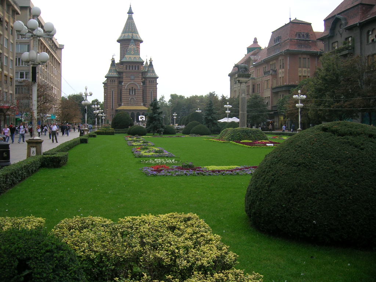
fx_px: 369
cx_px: 188
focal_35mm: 34
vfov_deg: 41.8
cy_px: 141
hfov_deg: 54.0
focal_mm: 5.7
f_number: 2.9
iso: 50
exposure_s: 1/55.6
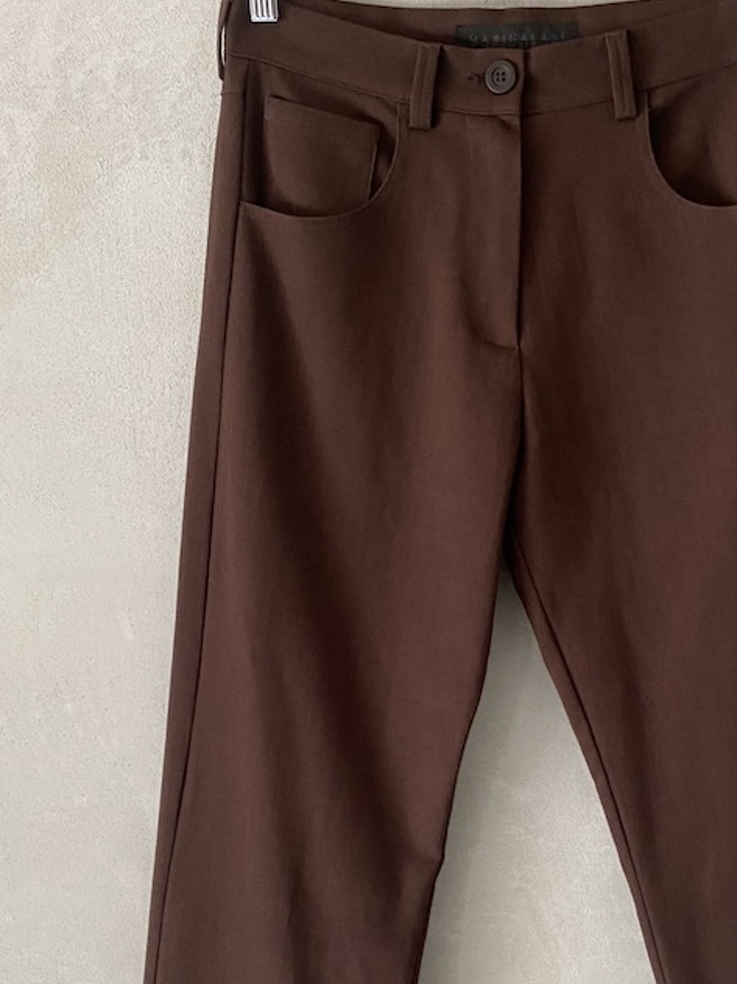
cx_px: 520
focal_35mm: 44
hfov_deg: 32.4
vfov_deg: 42.7
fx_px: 1249
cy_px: 604
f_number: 1.8
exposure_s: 1/77
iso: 125
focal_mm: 4.25
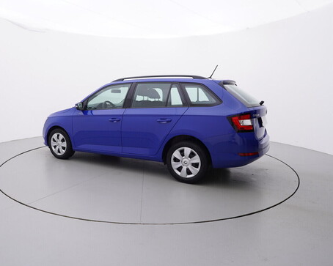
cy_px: 134
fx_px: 252
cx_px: 137
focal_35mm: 26
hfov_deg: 66.4
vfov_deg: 55.7
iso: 200
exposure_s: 1/80
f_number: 5
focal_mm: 15
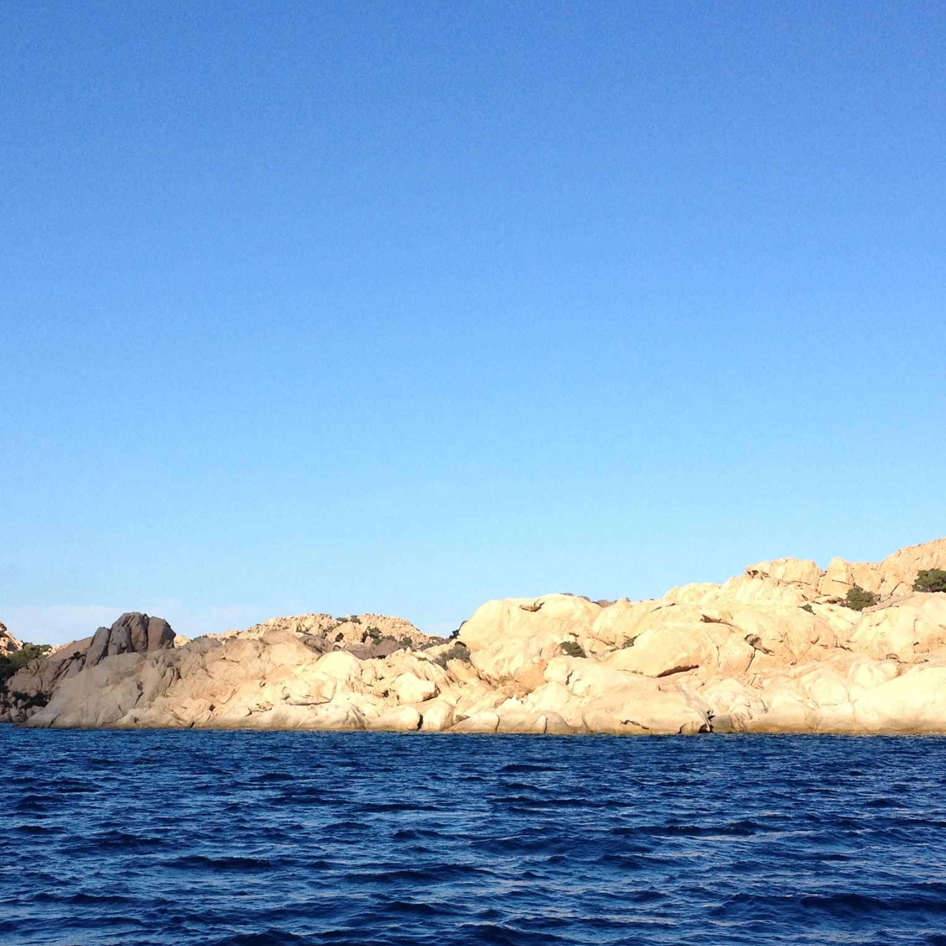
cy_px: 691
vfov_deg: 25.8
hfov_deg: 26.1
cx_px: 465
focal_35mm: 66
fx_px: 2041
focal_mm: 4.28
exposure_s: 1/1577
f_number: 2.4
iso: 64
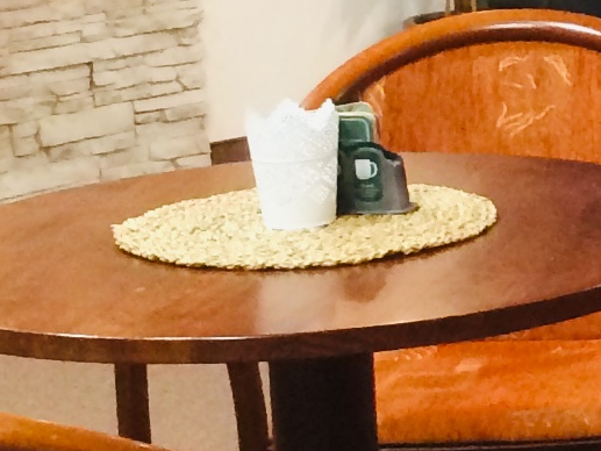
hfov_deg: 10.1
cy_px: 12
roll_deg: +1.2
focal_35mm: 183
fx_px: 3178
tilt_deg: -9.5
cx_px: 1156
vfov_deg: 8.1
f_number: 2.2
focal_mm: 4.15
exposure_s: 1/33
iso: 250
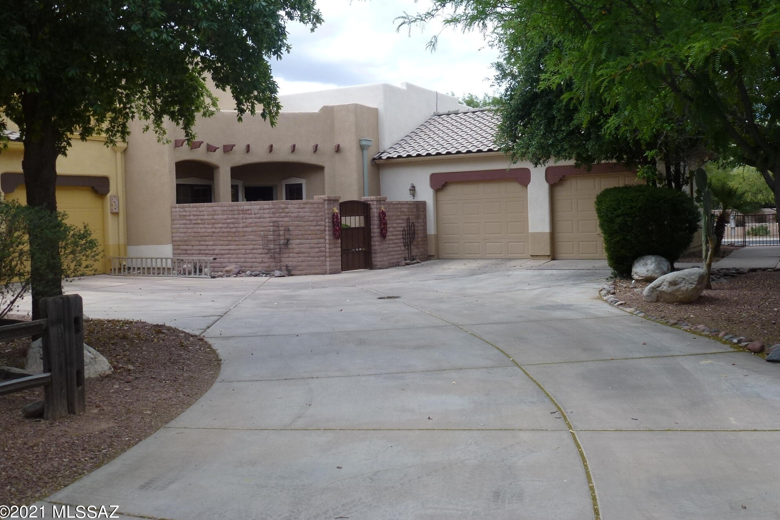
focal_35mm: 32
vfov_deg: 41.1
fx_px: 693
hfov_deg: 58.7
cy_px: 234
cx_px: 395
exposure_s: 1/640
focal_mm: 5.4
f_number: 3.5
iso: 100
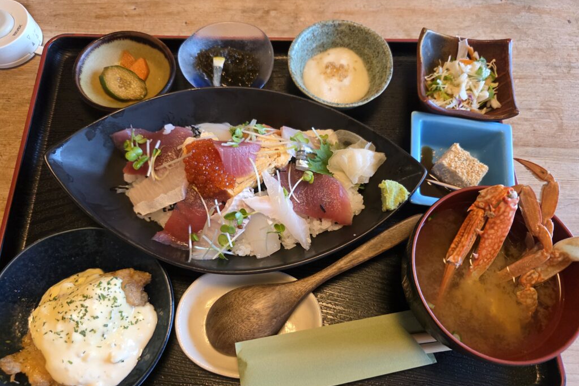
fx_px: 386
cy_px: 202
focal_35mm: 24
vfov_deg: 53.1
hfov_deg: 73.8
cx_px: 290
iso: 500
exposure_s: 1/120
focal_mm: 6.3
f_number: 1.7
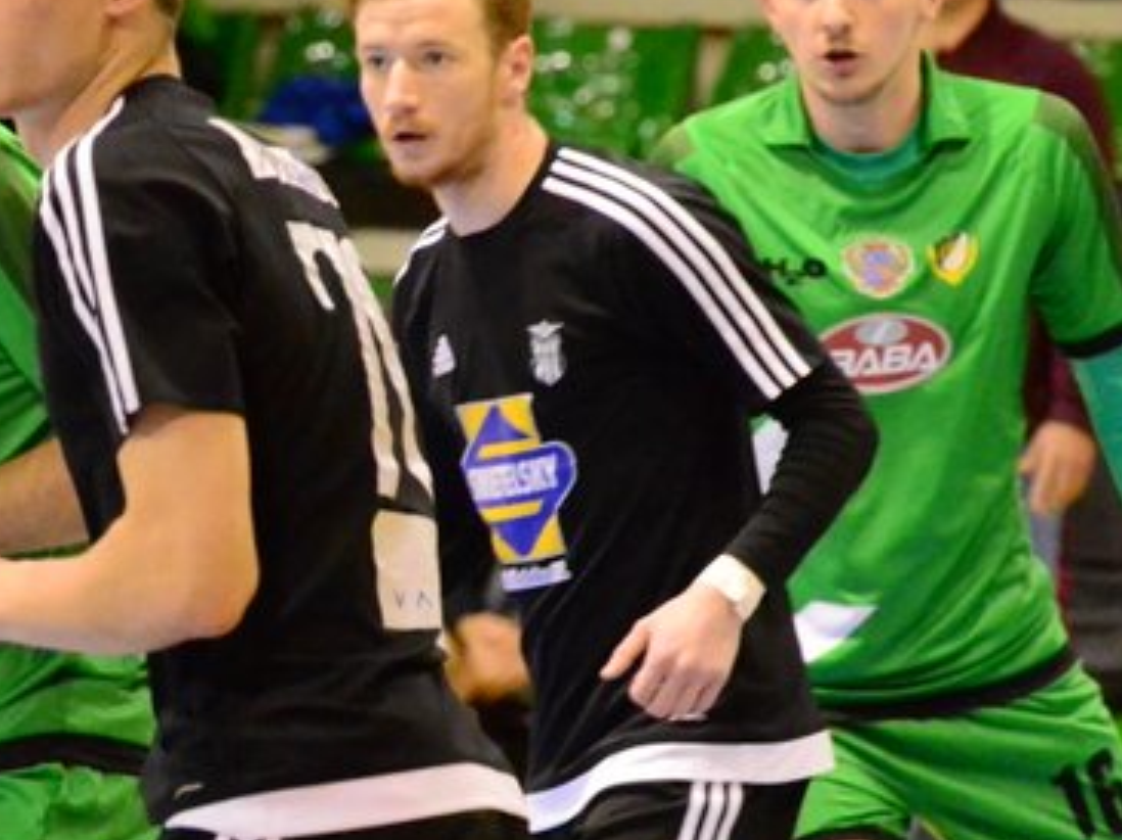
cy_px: 423
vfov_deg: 3.0
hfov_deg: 4.0
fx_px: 16066
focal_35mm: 496
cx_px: 153
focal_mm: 140
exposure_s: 1/320
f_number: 4.8
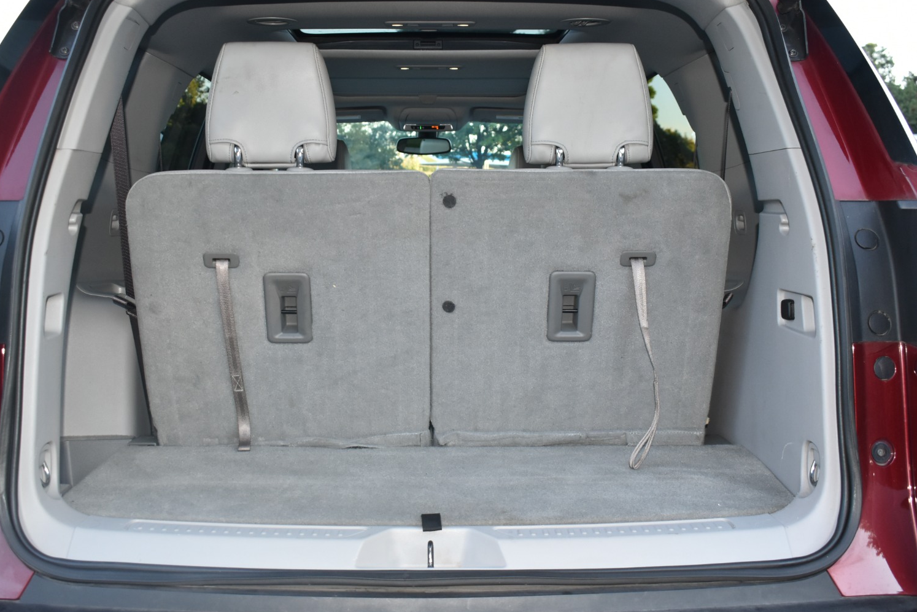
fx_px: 994
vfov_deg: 34.2
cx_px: 432
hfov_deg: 49.5
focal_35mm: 39
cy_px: 285
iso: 800
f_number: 5.6
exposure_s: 1/125
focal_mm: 24
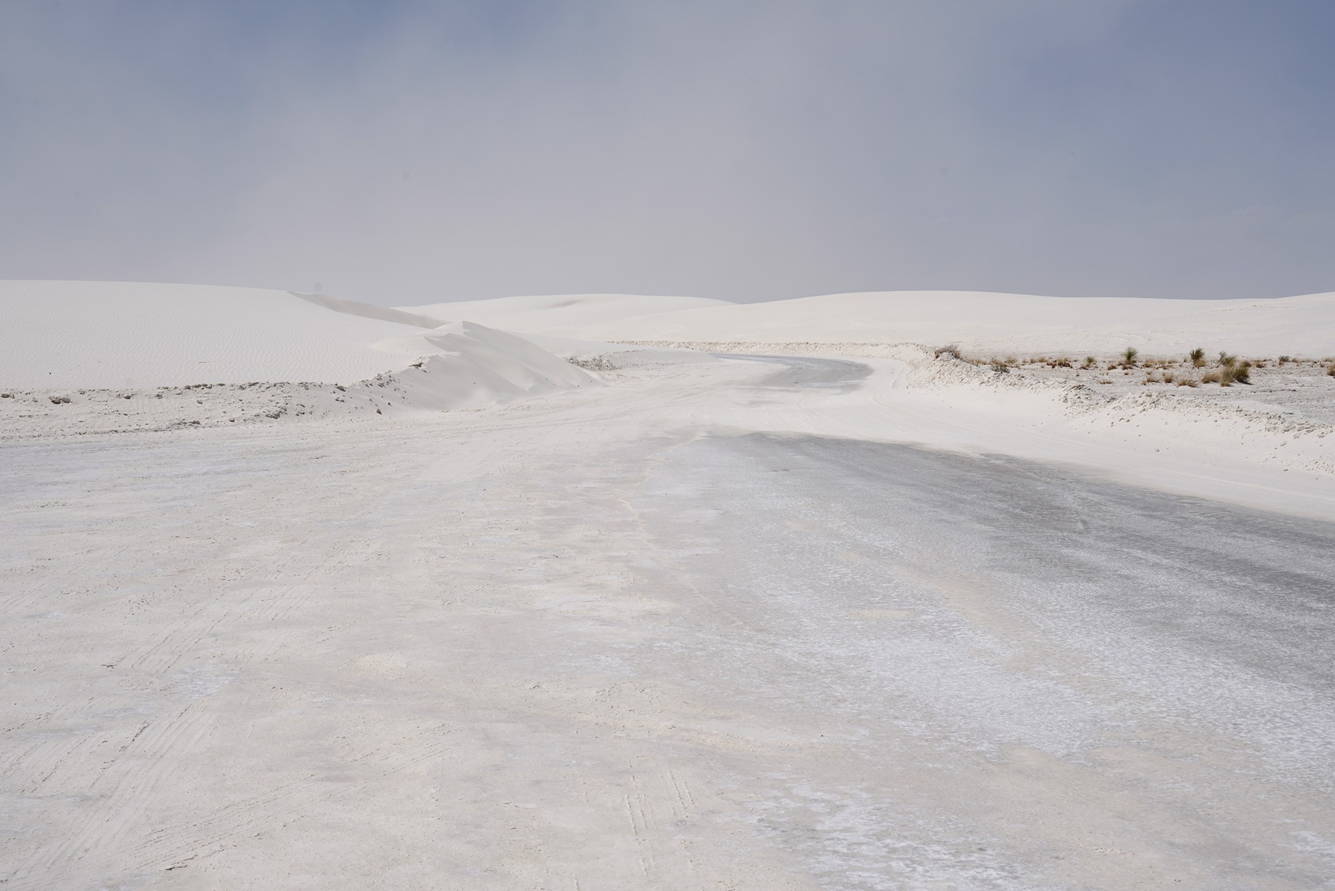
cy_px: 446
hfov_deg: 33.4
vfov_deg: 22.6
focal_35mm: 60
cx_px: 668
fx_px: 2225
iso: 50
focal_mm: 60
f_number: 14
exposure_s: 1/320
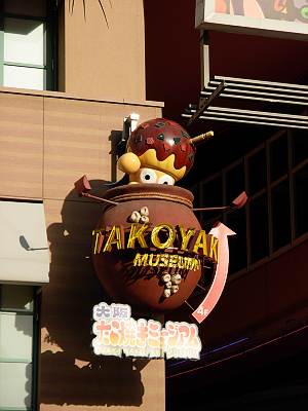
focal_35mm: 142
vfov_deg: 13.9
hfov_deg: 10.4
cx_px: 154
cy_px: 206
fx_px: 1685
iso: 79
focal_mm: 23.5
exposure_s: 1/575
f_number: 4.5
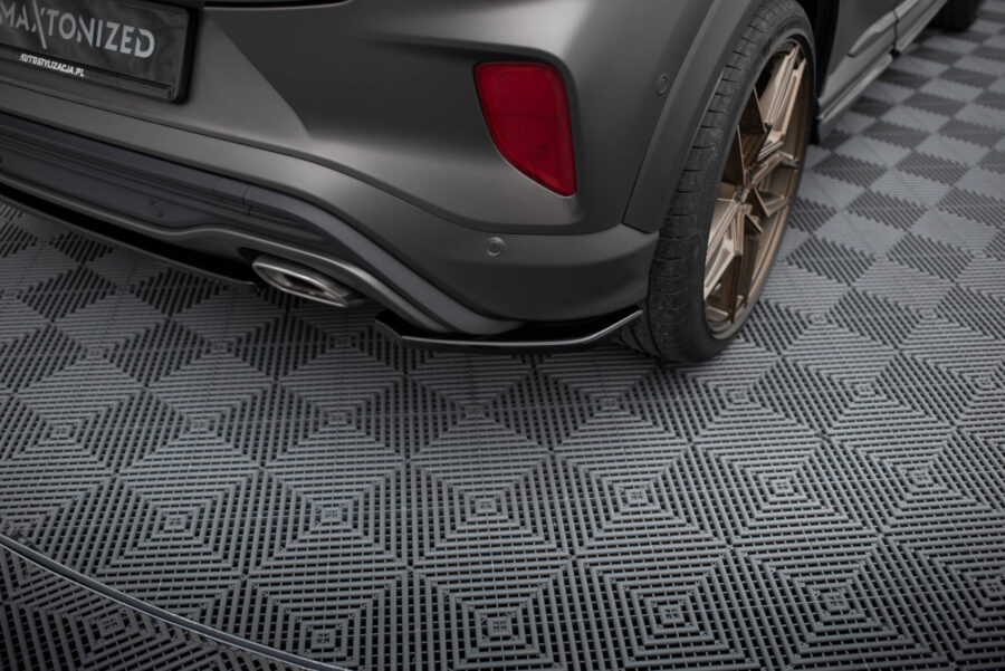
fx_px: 978
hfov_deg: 54.4
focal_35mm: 35
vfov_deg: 37.9
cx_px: 502
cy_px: 336
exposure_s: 1/160
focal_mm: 35
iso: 500
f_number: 2.5
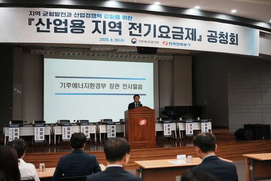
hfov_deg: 48.4
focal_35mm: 40
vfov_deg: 33.4
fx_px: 301
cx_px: 136
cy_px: 90
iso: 800
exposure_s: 1/400
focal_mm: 40
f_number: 2.8
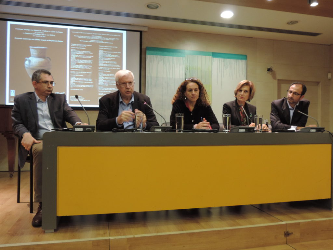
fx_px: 289
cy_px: 125
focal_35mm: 30
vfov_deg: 46.8
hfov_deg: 60.0
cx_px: 166
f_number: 3.1
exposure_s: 1/25
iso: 400
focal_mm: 5.3
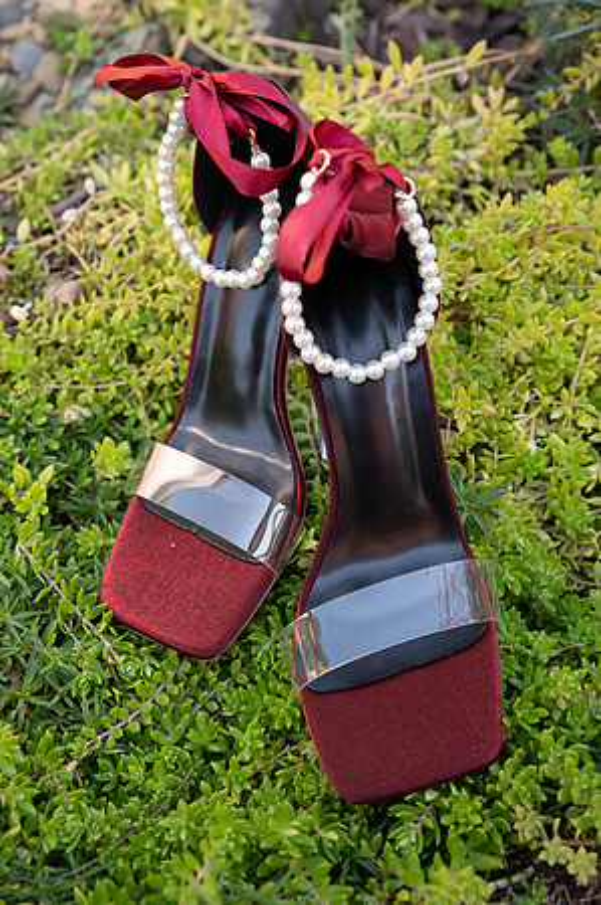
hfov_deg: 25.9
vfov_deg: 38.2
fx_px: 1305
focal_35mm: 52
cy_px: 452
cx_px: 300
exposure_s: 1/125
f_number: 4.5
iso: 250
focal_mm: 52
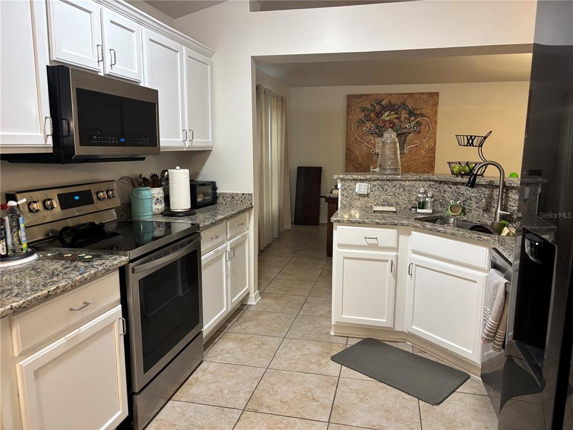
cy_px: 215
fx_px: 430
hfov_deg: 67.3
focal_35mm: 26
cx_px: 286
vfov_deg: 53.1
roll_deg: -0.5
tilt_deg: -8.4
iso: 250
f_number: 1.6
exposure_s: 1/60
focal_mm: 5.96
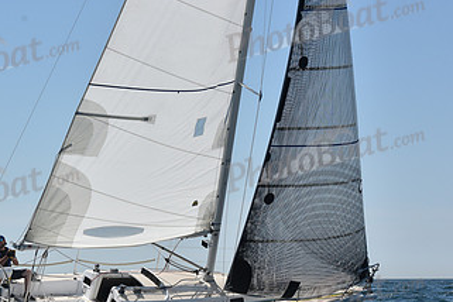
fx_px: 1774
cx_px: 154
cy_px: 249
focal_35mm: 141
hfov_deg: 14.5
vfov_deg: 9.7
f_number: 9
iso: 200
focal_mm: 78
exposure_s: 1/1000
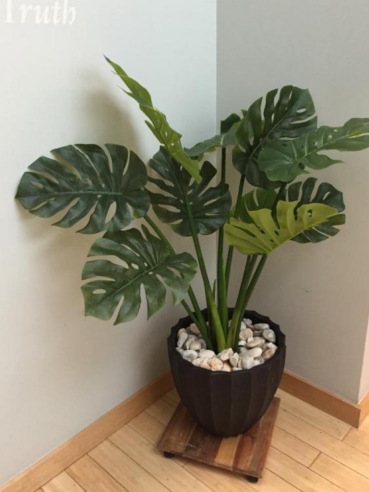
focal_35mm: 31
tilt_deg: -21.8
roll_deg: +2.2
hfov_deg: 45.4
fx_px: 441
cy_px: 235
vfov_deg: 58.3
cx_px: 181
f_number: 2.2
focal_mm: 4.15
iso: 160
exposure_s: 1/30
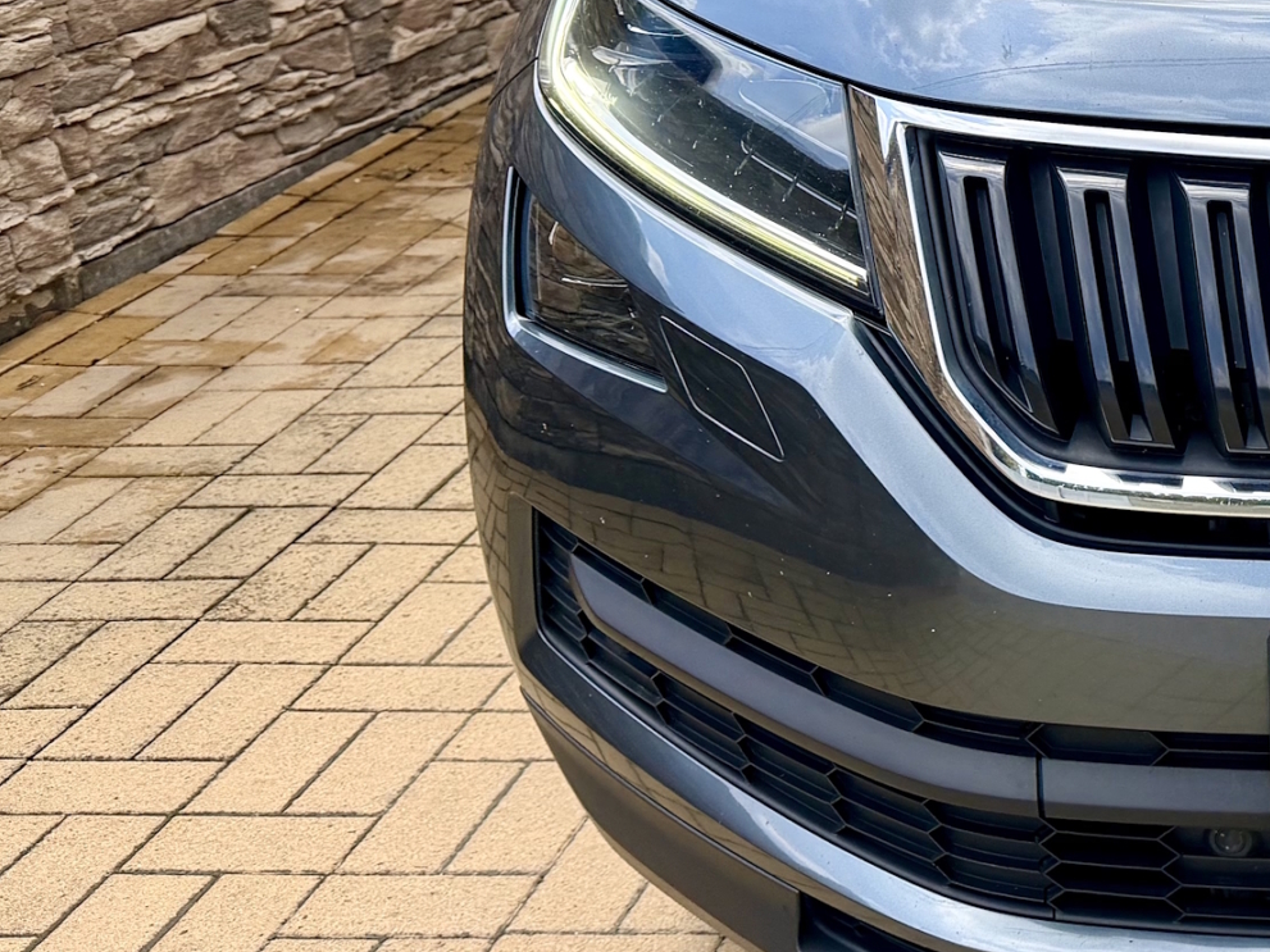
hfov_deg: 26.6
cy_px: 88
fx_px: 2274
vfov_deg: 23.0
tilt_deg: -13.2
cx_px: 1639
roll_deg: +0.2
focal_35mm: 62
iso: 100
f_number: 1.78
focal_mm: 6.76
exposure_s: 1/2703
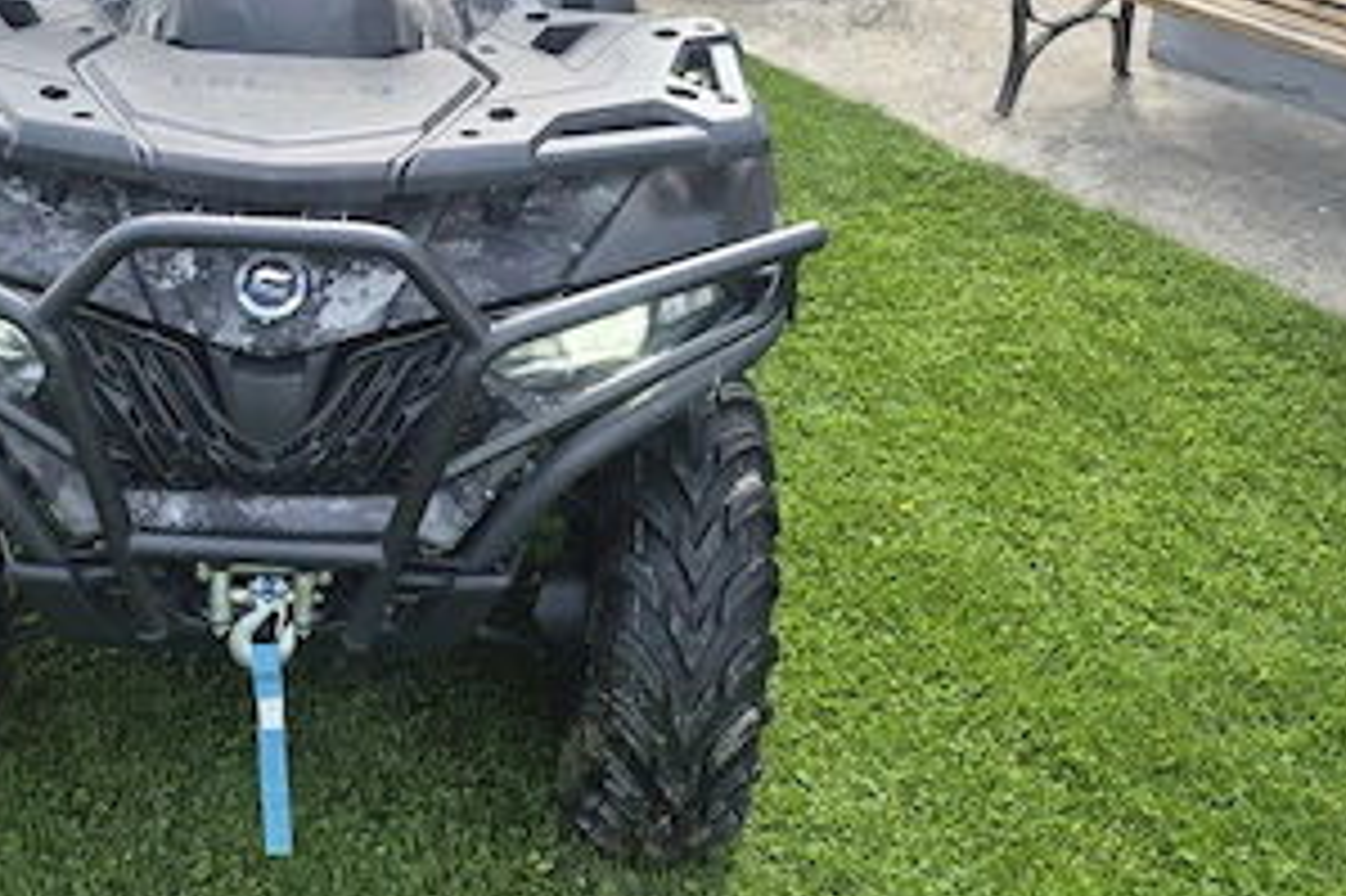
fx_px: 1794
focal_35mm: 48
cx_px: 437
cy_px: 252
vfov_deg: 27.7
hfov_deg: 40.6
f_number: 1.8
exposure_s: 1/359
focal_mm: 5.4
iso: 50
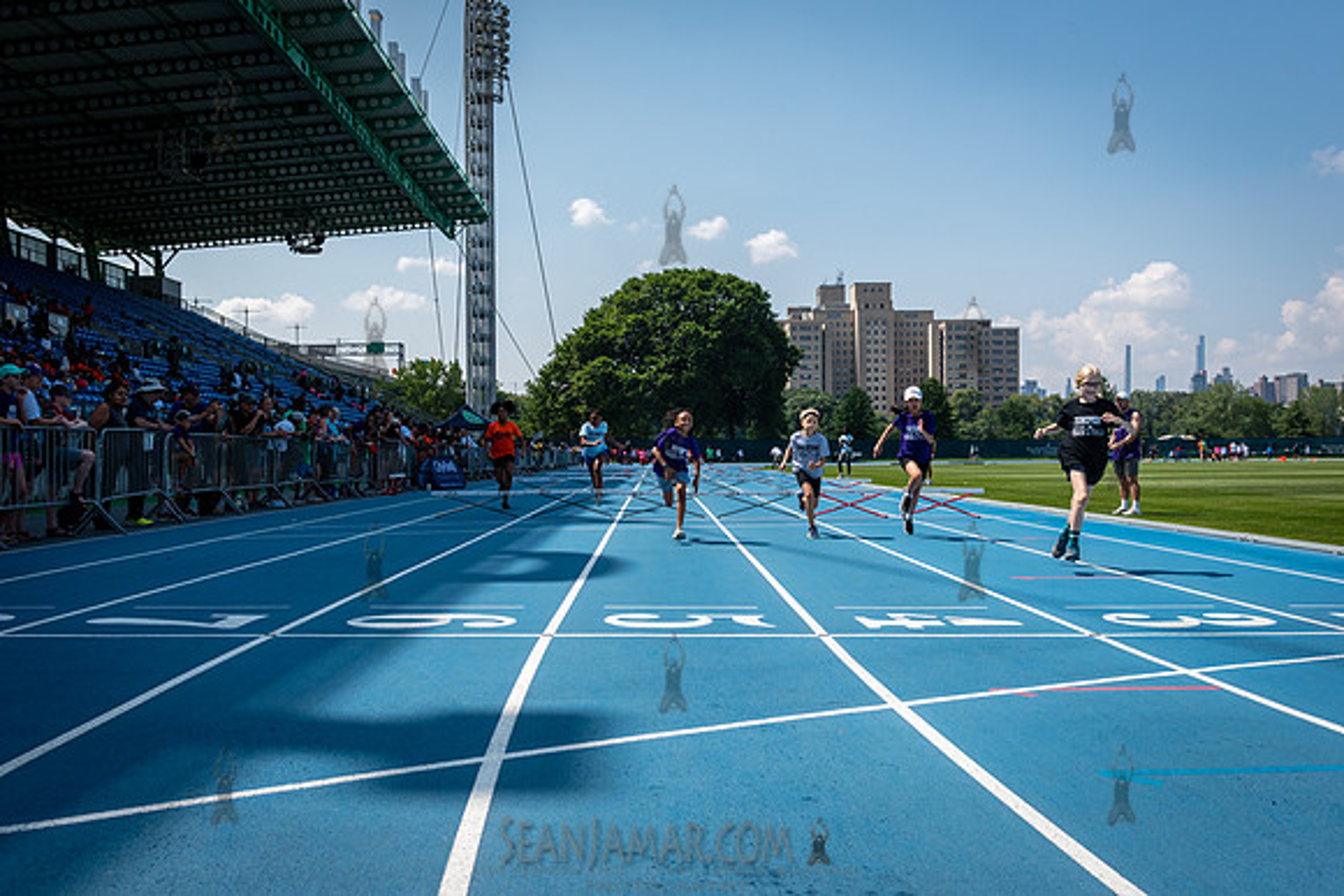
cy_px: 474
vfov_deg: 38.9
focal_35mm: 34
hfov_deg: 55.8
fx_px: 1268
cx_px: 684
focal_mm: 32
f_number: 5.6
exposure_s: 1/2500
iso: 400
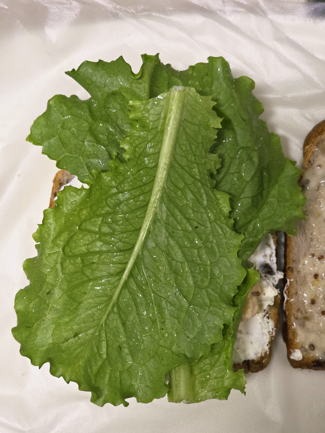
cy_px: 216
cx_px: 162
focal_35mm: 69
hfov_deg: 21.3
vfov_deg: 28.2
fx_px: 864
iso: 250
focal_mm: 7.9
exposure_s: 1/30
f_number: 2.4
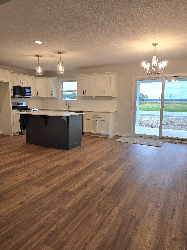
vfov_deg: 71.6
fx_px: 173
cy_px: 122
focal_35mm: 24
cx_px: 94
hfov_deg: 56.8
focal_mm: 5.4
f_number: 1.8
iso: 40
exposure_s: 1/120
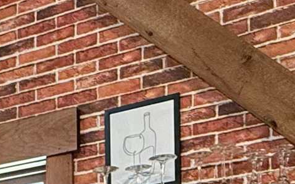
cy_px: 389
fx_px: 764
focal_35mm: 95
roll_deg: +1.0
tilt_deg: -1.2
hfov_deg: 19.5
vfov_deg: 12.0
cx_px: -127
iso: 400
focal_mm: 2.22
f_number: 2.2
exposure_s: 1/60
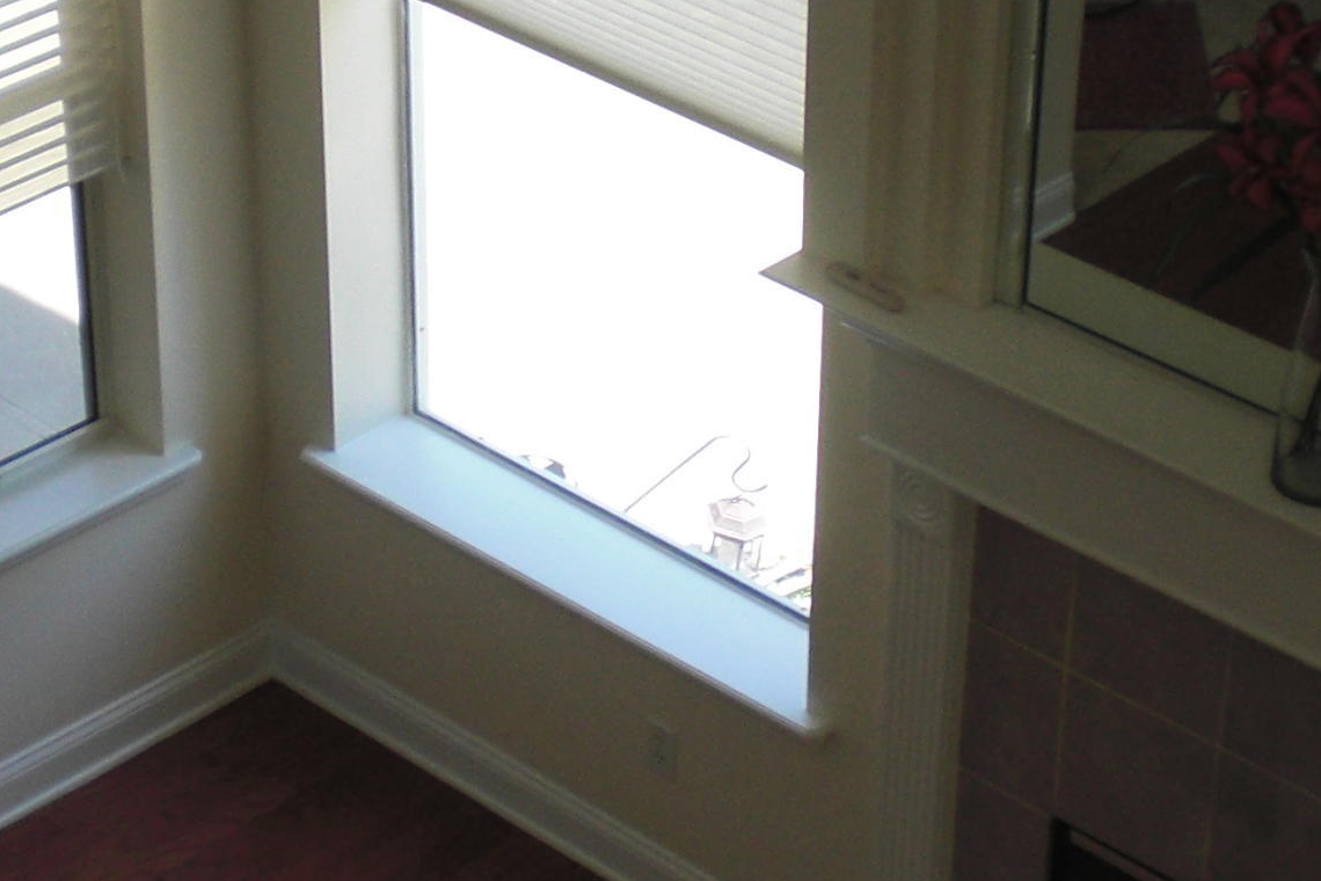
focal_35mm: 104
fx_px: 3816
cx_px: 513
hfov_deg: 19.6
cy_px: 325
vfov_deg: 13.2
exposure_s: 1/200
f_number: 3.1
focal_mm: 6.3
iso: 64
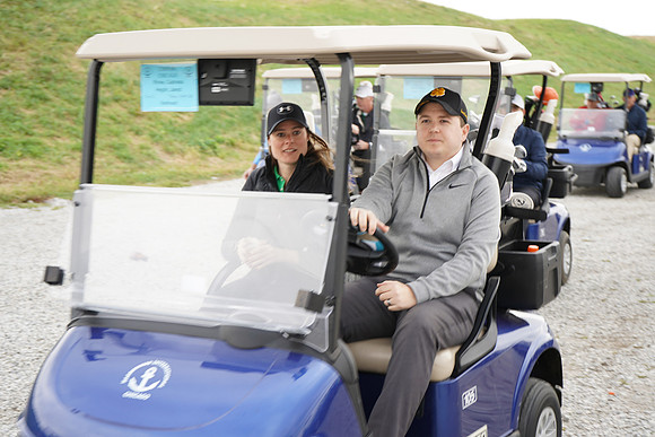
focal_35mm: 64
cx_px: 328
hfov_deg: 31.4
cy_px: 218
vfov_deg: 21.3
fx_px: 1165
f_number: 5.6
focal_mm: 64
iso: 160
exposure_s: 1/80
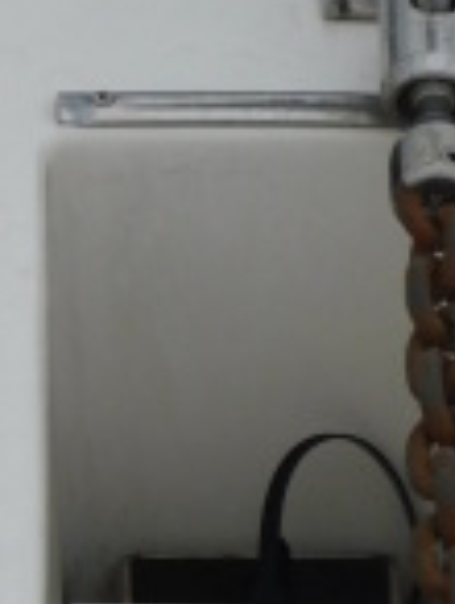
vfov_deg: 6.8
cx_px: 360
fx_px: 5085
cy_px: 256
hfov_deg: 5.1
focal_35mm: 291
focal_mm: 12.6
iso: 125
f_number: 4.3
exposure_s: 1/500
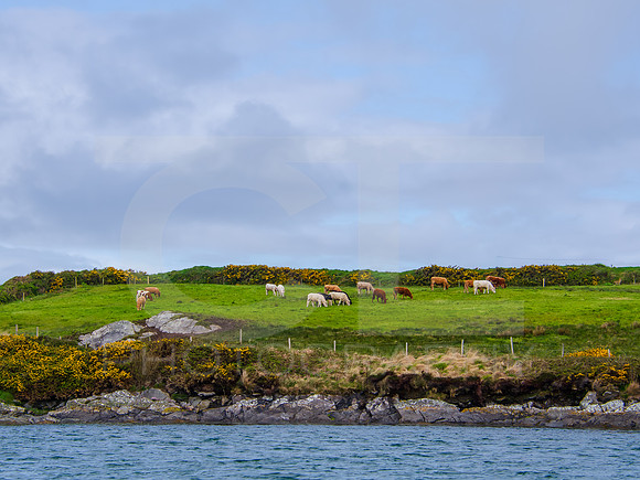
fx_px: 2139
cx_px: 307
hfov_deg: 17.0
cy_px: 240
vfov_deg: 12.8
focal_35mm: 116
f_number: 8
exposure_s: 1/320
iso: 320
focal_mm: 68
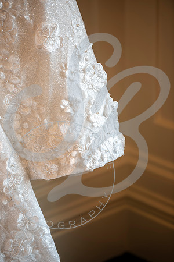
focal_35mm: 200
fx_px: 1450
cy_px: 131
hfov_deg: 6.9
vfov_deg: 10.3
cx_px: 87
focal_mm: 200
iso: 500
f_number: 2.8
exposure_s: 1/200
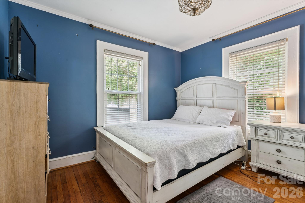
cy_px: 102
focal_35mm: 17
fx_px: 141
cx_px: 152
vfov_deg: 71.4
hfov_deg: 94.3
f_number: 13
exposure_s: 2.5
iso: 100
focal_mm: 16.7
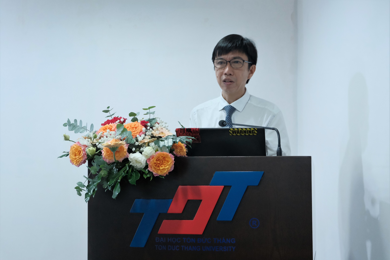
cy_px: 130
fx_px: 607
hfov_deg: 35.6
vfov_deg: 24.2
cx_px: 195
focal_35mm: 56
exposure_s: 1/125
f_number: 4
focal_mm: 37.4
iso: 4000
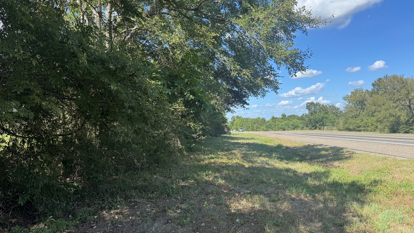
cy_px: 111
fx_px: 296
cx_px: 205
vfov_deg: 42.9
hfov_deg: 69.9
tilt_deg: +1.8
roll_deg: +1.7
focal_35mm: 27
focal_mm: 6.76
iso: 80
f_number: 1.78
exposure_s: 1/1980
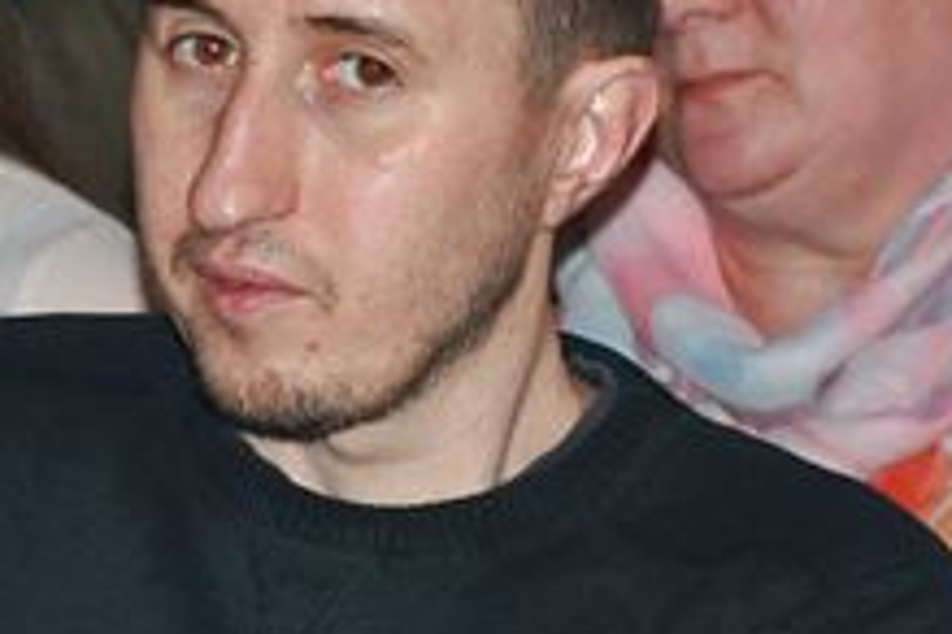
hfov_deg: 4.7
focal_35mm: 436
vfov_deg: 3.2
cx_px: 900
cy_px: -59
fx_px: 11527
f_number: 5.3
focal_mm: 75
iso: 1000
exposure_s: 1/60
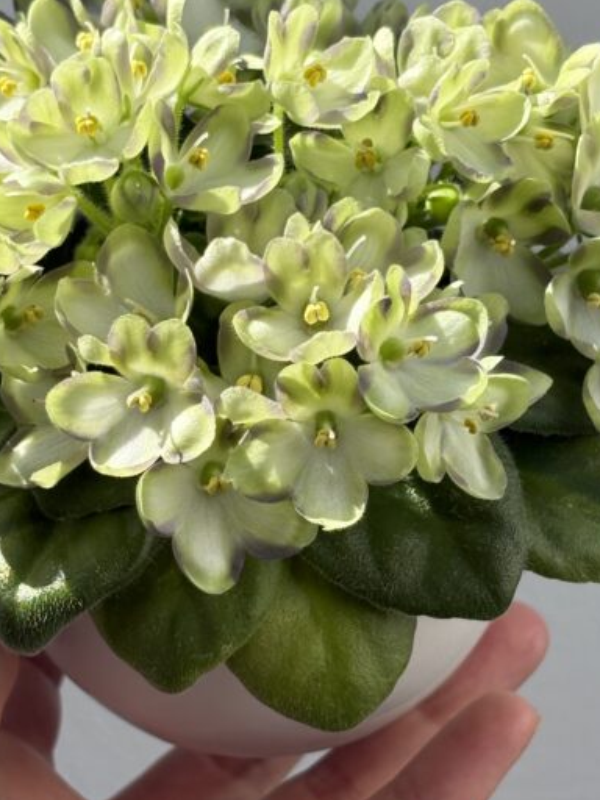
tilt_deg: -25.3
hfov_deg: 14.2
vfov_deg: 18.9
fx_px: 2404
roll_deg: -0.6
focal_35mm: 104
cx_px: 170
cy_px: 472
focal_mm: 5.96
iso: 40
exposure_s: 1/1339
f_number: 1.6
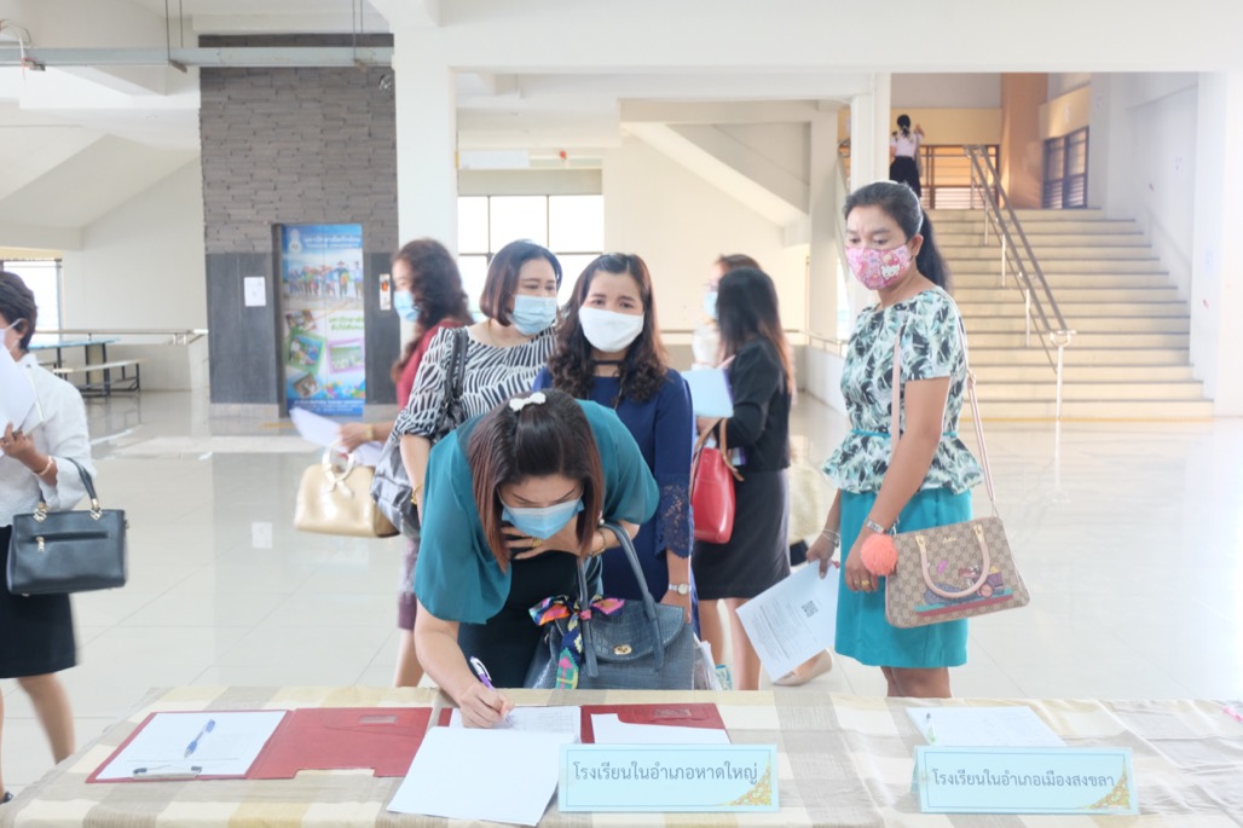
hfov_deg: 53.1
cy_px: 414
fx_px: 1243
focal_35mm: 36
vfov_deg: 36.9
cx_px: 622
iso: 1250
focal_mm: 24.3
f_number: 4.2
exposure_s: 1/30
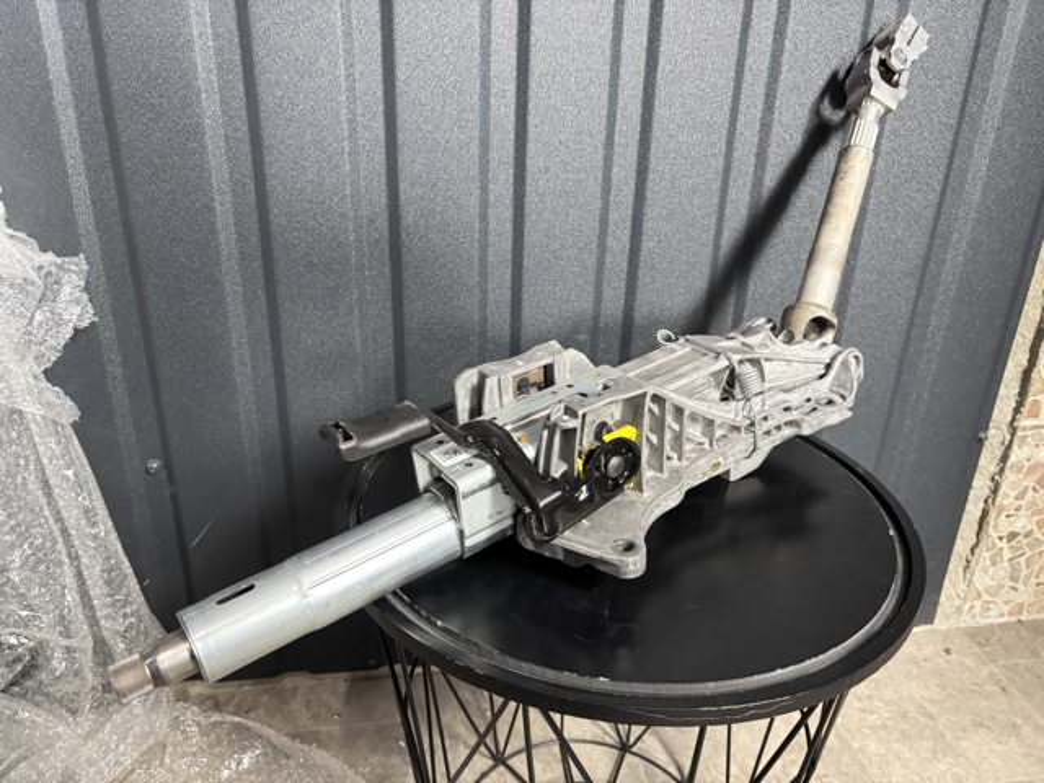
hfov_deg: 67.3
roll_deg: -2.0
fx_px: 784
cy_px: 392
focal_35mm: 26
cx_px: 522
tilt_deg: -24.2
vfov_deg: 53.1
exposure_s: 1/50
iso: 320
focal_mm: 5.96
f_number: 1.6
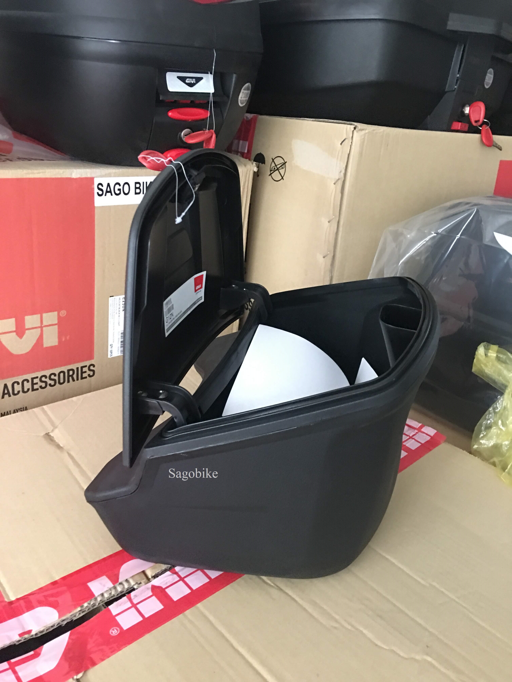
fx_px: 572
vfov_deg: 61.7
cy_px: 341
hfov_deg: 48.2
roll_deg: -6.6
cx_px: 256
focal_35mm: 29
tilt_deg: -22.7
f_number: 2.2
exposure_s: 1/4
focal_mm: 4.15
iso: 160
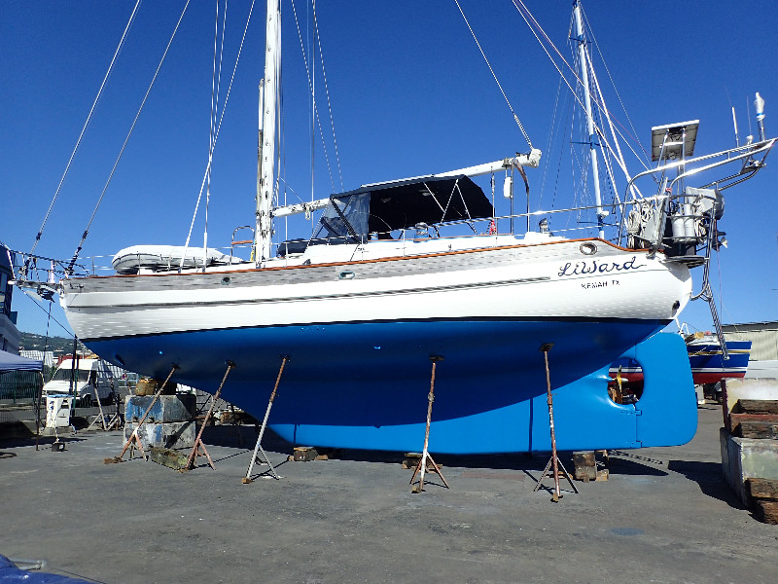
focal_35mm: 25
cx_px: 389
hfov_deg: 69.4
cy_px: 292
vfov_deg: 54.9
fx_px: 562
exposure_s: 1/320
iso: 100
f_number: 8
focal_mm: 4.5
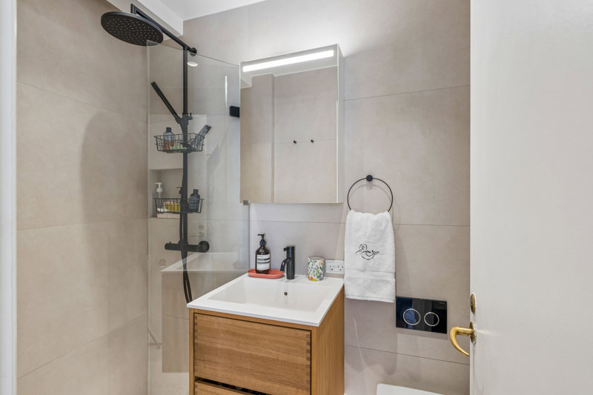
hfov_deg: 93.3
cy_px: 198
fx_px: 280
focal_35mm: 17
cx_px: 296
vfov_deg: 70.4
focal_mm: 17
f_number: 9
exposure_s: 1/4
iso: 160
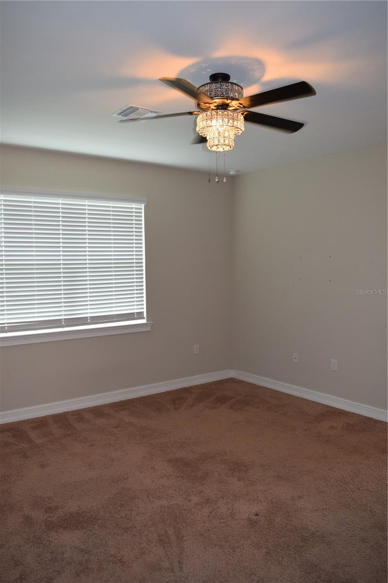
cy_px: 292
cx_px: 194
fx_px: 437
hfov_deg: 47.9
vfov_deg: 67.4
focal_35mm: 27
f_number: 5
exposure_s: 1/100
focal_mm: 18
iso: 800
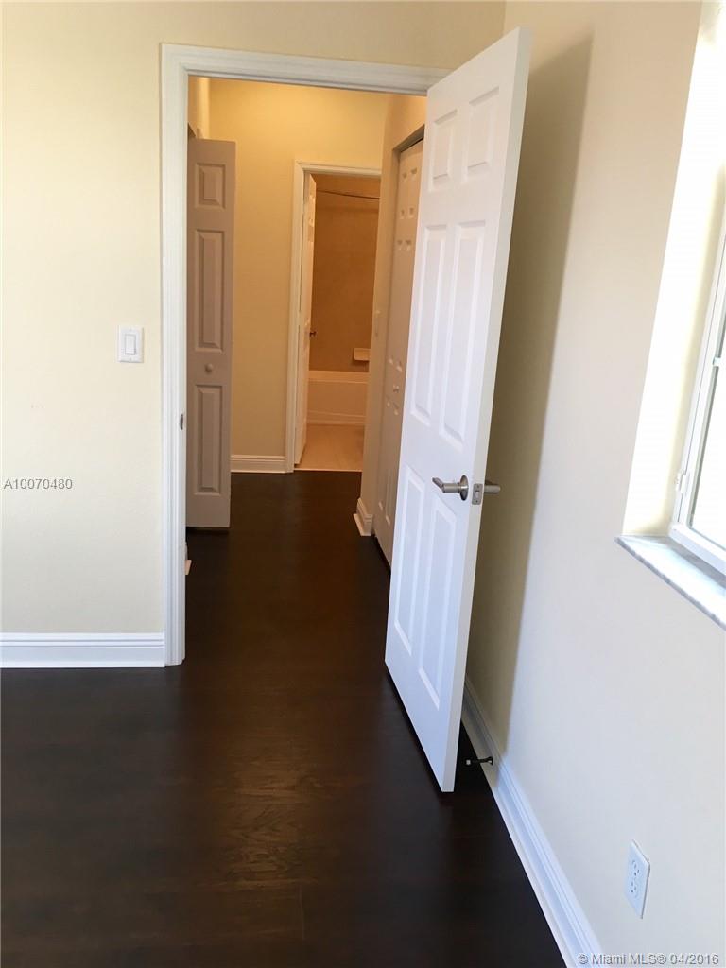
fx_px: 811
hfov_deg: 48.2
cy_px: 484
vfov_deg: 61.7
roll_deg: -2.8
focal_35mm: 29
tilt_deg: -15.1
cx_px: 363
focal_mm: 4.15
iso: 64
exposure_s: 1/33
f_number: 2.2
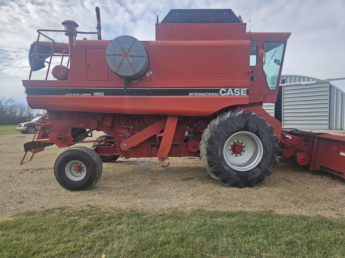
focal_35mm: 23
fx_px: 229
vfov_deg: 58.9
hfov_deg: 73.9
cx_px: 172
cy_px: 129
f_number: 1.8
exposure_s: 1/1123
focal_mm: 5.4
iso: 25
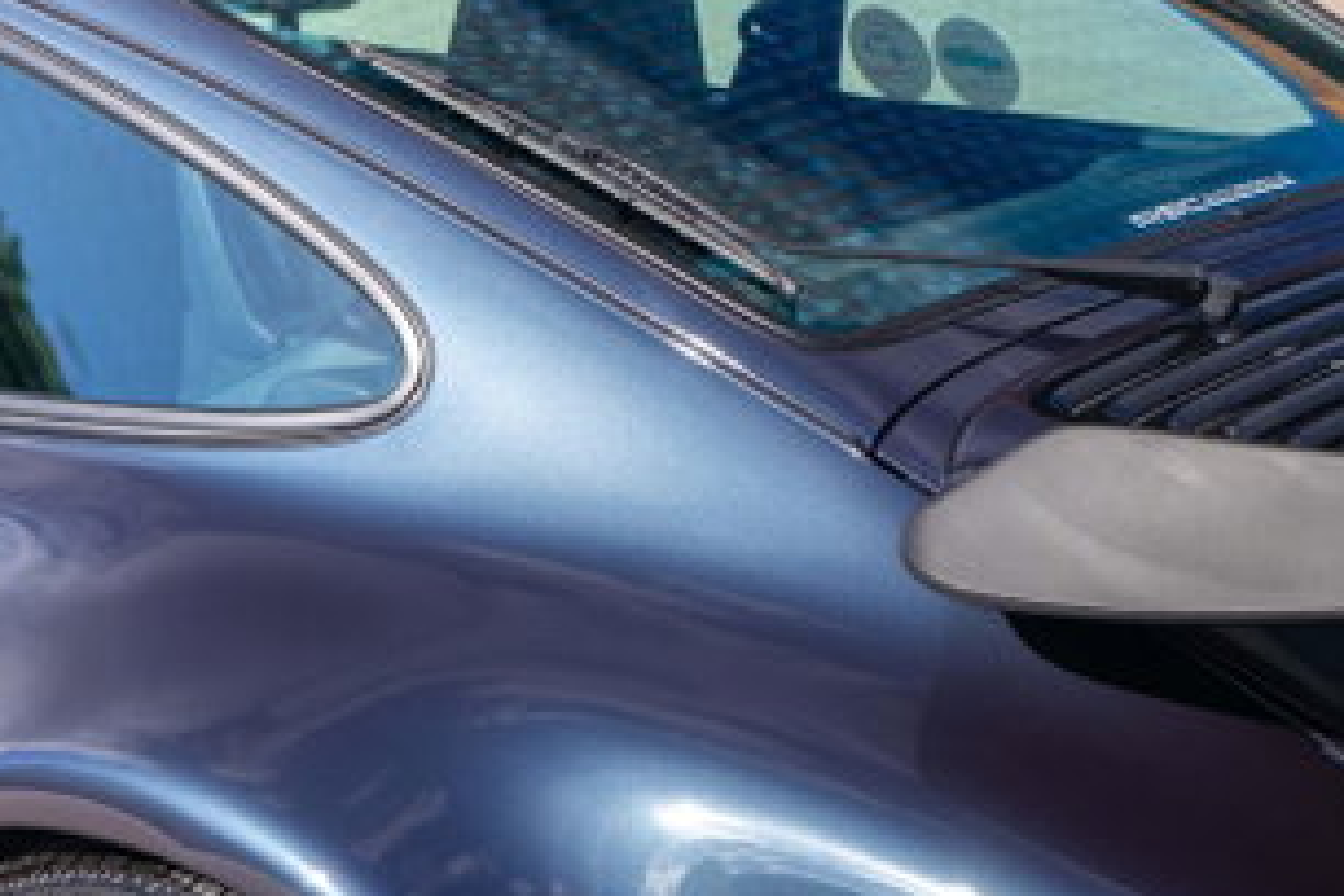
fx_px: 6272
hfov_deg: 12.1
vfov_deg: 8.2
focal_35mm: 168
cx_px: 1298
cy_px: 593
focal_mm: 67
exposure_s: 1/80
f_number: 5.6
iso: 50
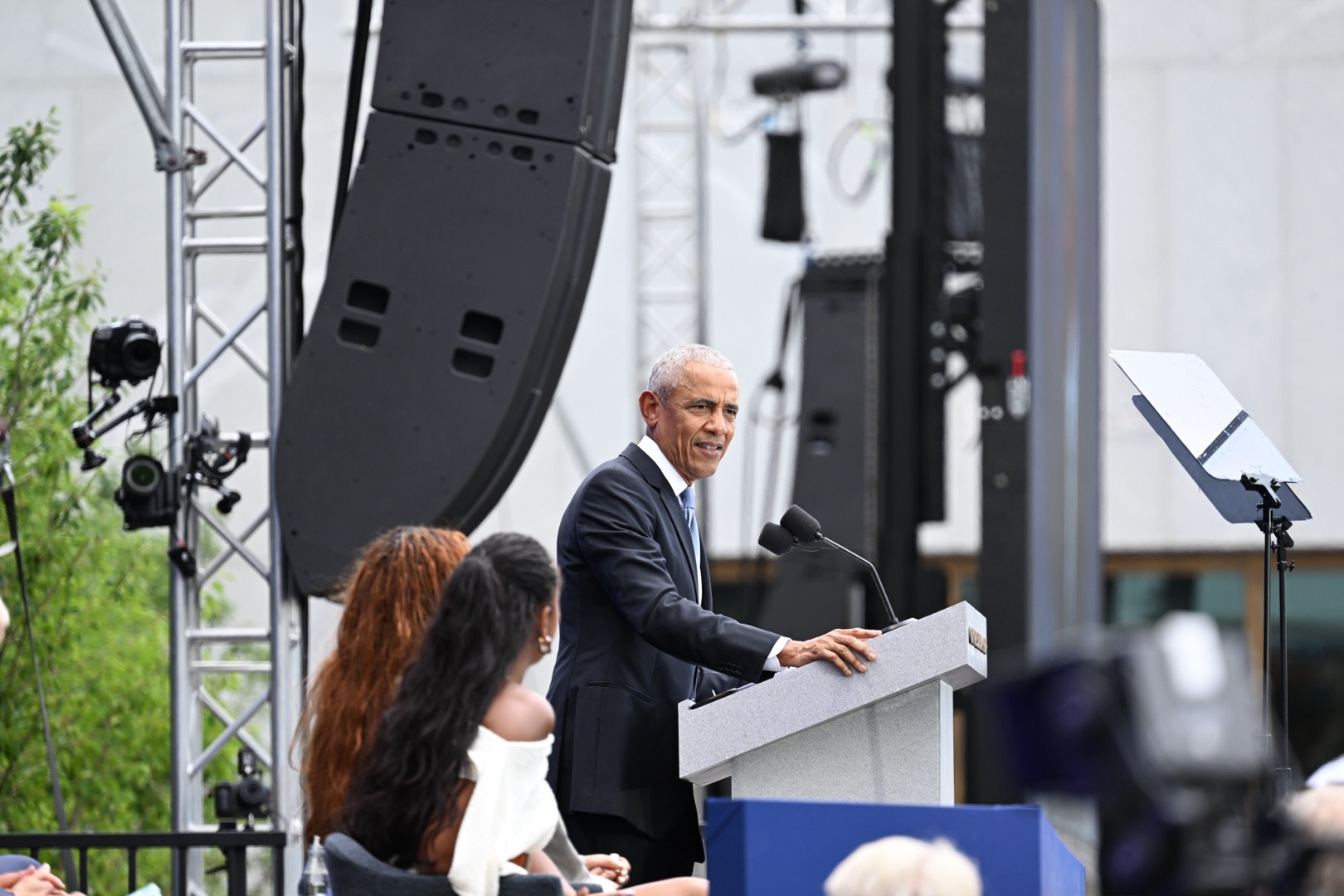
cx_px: 672
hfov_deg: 5.2
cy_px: 448
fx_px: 14932
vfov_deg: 3.4
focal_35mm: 400
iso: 640
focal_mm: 400
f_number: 6.3
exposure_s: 1/640
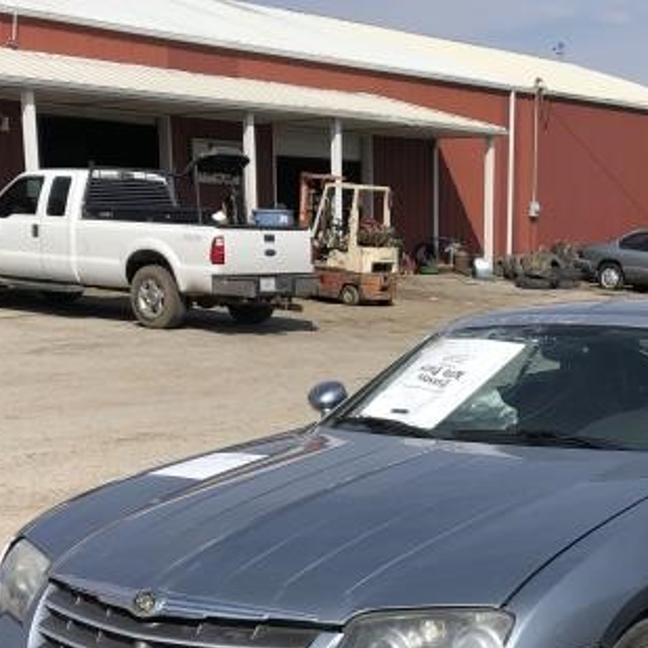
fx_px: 1355
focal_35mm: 64
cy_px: 596
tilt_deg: -13.8
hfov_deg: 26.5
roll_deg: +0.2
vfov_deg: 25.9
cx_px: 489
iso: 25
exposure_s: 1/2825
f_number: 1.8
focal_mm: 3.99
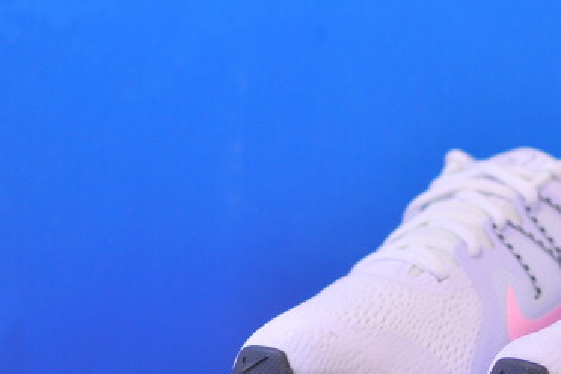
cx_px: 596
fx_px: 2509
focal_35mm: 161
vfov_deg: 8.5
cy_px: 174
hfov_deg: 12.6
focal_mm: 50
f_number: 2.5
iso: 250
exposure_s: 1/320
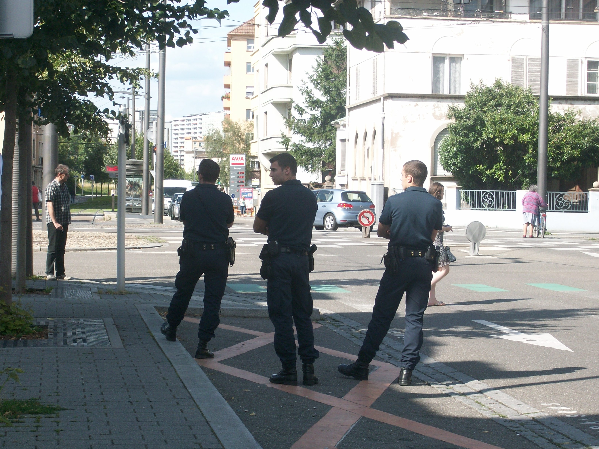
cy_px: 224
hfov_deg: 19.3
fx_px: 1765
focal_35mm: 102
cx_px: 300
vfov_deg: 14.5
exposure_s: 1/194
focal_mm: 17.1
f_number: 5.1
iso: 64
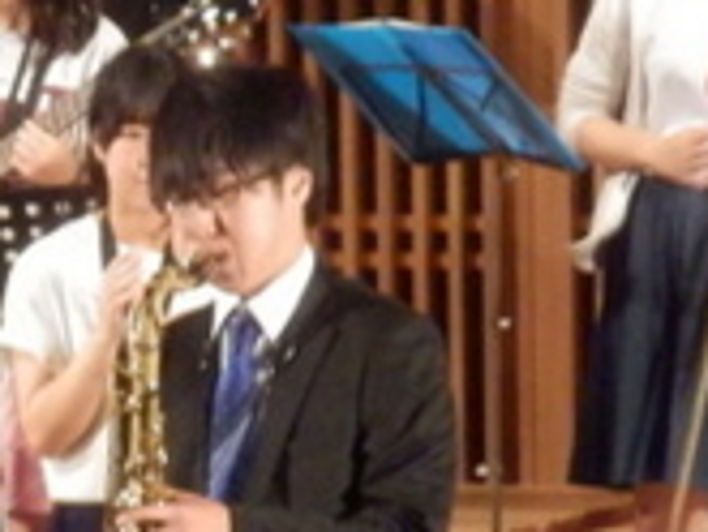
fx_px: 19895
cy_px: 335
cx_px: -137
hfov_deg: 2.0
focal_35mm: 972
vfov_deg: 1.5
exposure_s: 1/30
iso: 1600
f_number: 5.9
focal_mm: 47.3
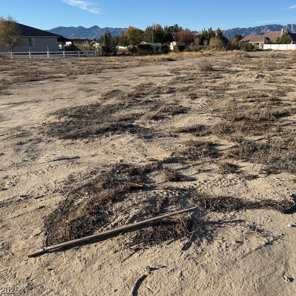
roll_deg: +0.3
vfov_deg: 55.6
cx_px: 181
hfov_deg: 55.1
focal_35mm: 29
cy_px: 147
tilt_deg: -17.9
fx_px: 281
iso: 80
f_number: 1.78
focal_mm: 6.76
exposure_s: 1/4673
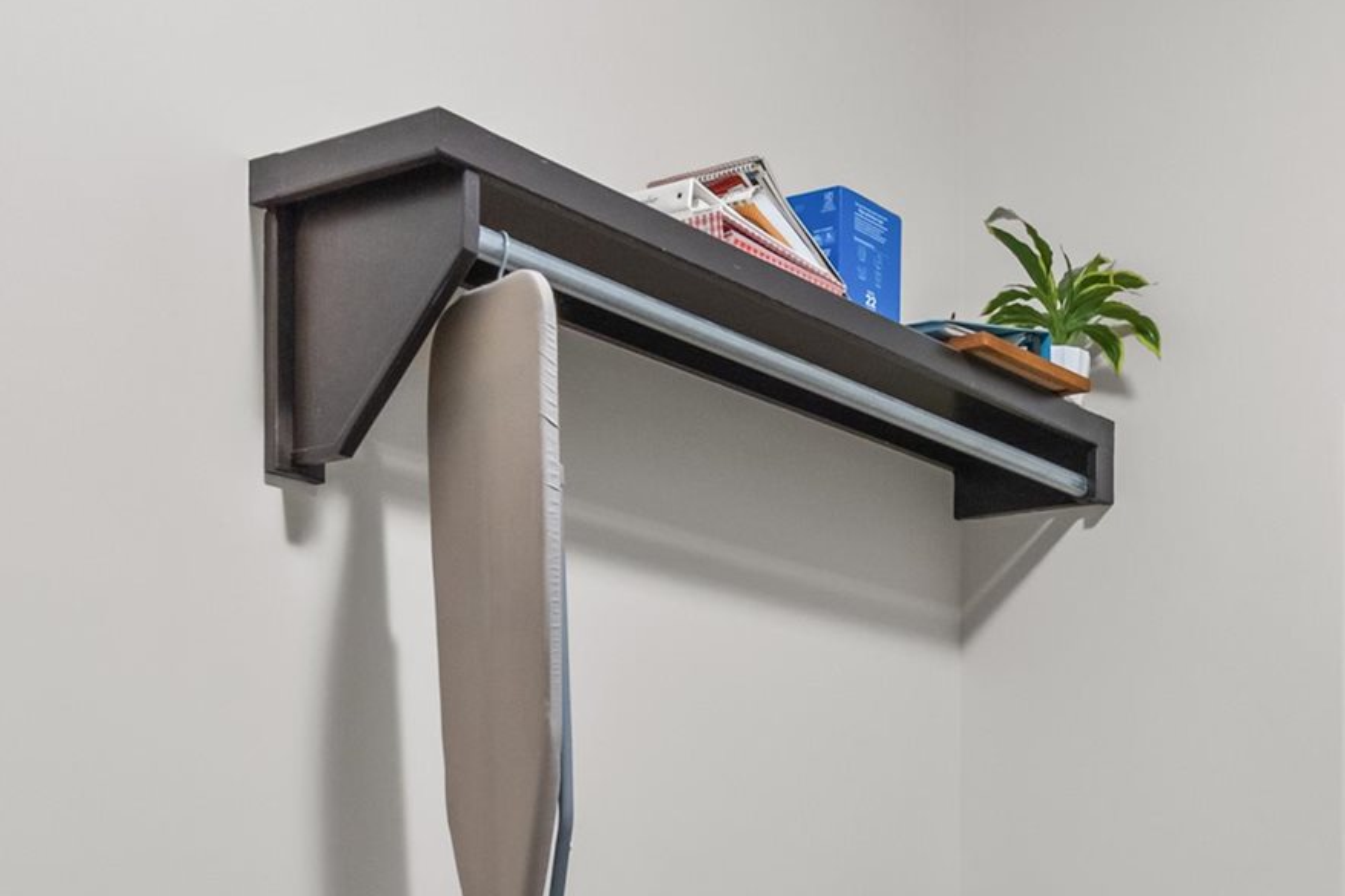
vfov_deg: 22.6
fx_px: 2092
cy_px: 1019
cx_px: 1199
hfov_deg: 33.8
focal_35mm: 56
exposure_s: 1/4
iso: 400
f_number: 8
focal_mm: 16
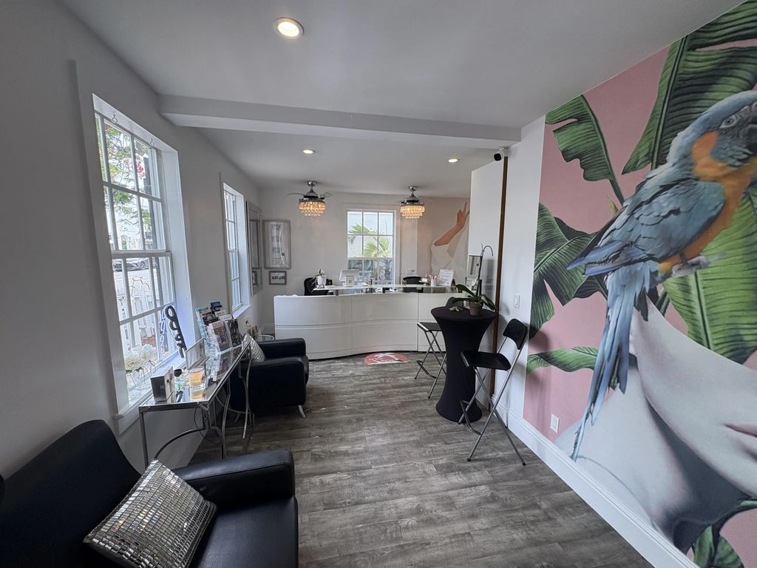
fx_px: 306
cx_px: 378
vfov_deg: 85.7
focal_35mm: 14
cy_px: 284
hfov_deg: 102.1
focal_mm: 2.22
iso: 80
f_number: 2.2
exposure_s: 1/120
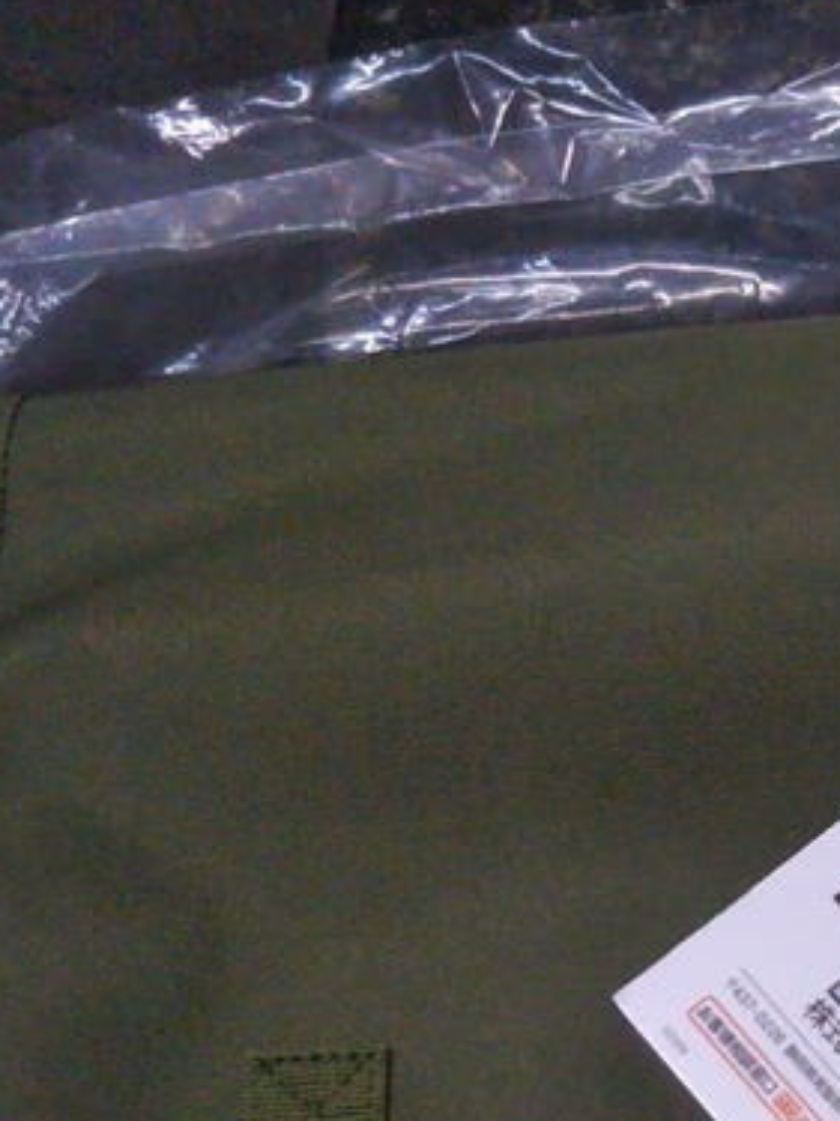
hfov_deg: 14.9
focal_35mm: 96
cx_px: 983
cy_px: 1133
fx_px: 3108
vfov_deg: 19.8
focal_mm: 4
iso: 223
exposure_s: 1/32
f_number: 2.2
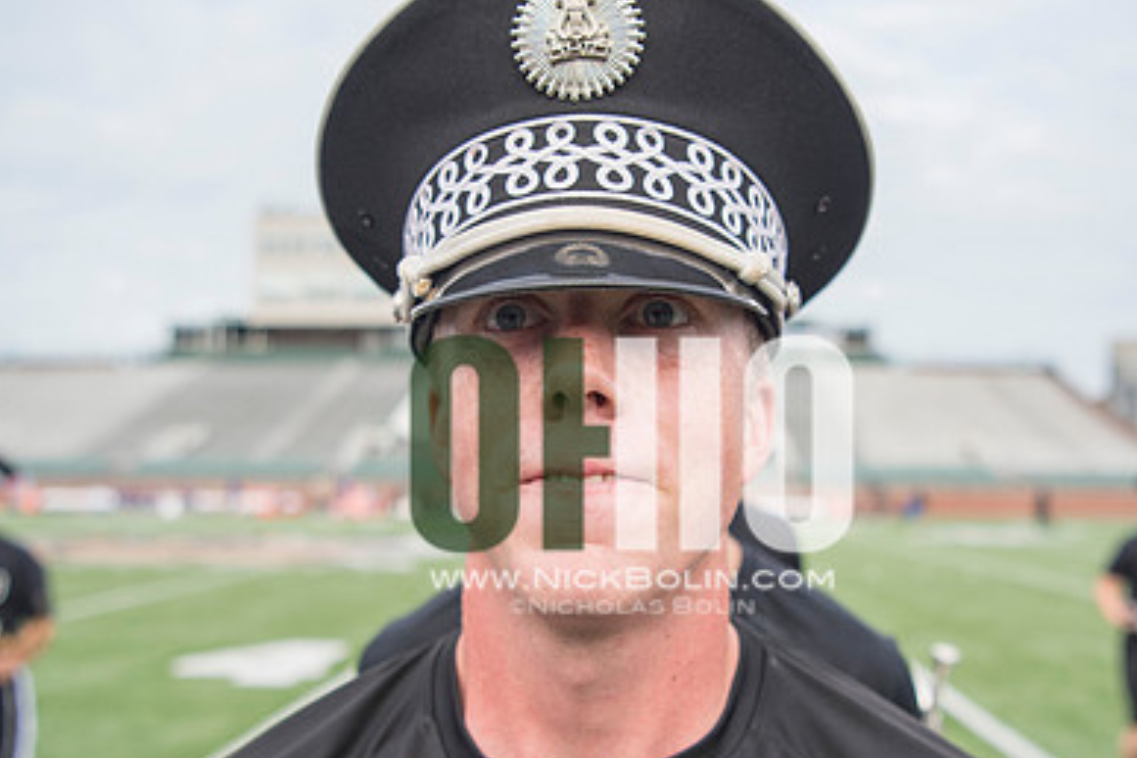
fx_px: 1137
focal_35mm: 36
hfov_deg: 53.0
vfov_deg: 36.7
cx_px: 632
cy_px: 474
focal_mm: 24
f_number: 2.8
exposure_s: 1/2000
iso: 400
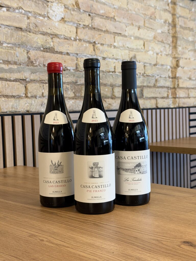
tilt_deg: -3.5
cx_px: 98
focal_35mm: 48
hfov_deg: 30.3
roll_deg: +1.6
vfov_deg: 39.7
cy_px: 130
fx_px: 362
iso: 250
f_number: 1.78
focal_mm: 6.76
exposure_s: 1/50
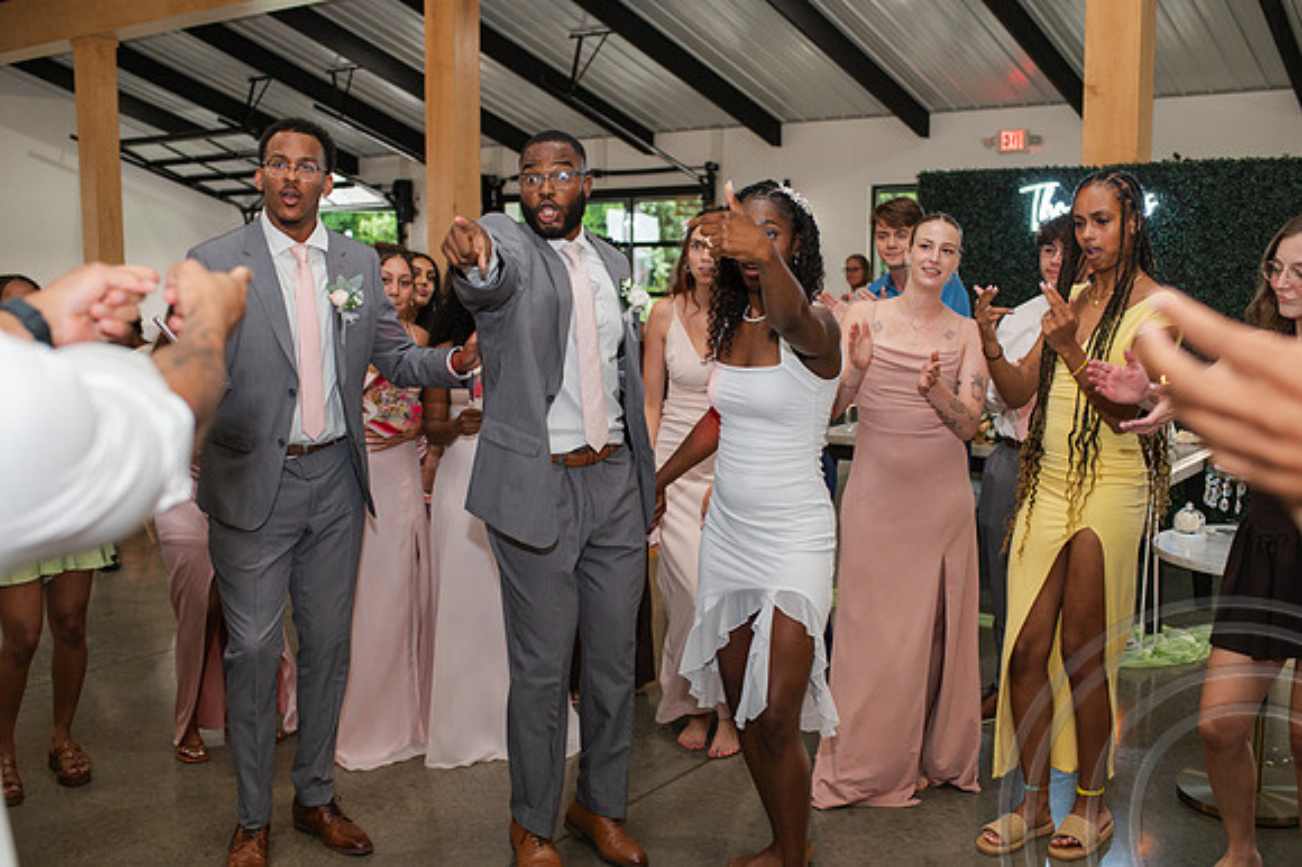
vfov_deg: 36.0
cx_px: 651
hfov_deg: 52.1
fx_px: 1333
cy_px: 434
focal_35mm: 37
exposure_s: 1/200
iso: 800
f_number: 3.2
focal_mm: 35
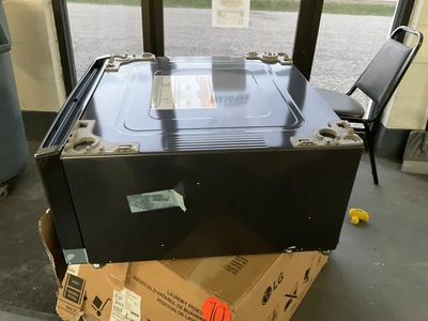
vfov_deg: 48.2
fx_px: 359
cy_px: 160
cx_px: 214
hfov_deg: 61.7
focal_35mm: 29
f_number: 1.8
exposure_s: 1/30
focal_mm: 3
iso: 400
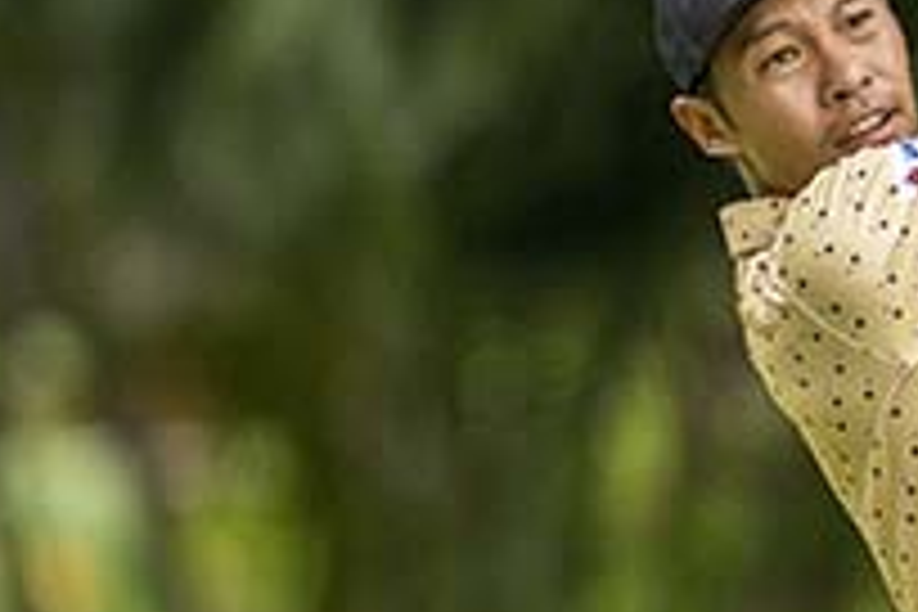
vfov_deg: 0.7
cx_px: 238
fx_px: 48064
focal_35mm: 1885
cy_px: 828
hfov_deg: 1.1
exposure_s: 1/5000
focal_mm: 400
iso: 2200
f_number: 3.5
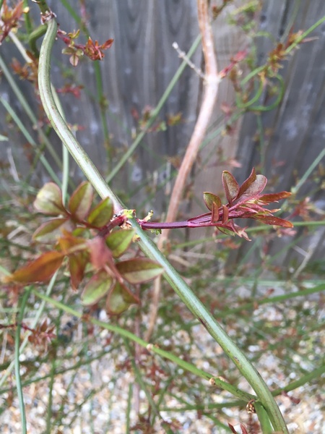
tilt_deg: -47.0
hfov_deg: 48.2
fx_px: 363
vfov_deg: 61.7
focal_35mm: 29
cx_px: 162
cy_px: 217
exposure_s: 1/33
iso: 64
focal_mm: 4.15
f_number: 2.2
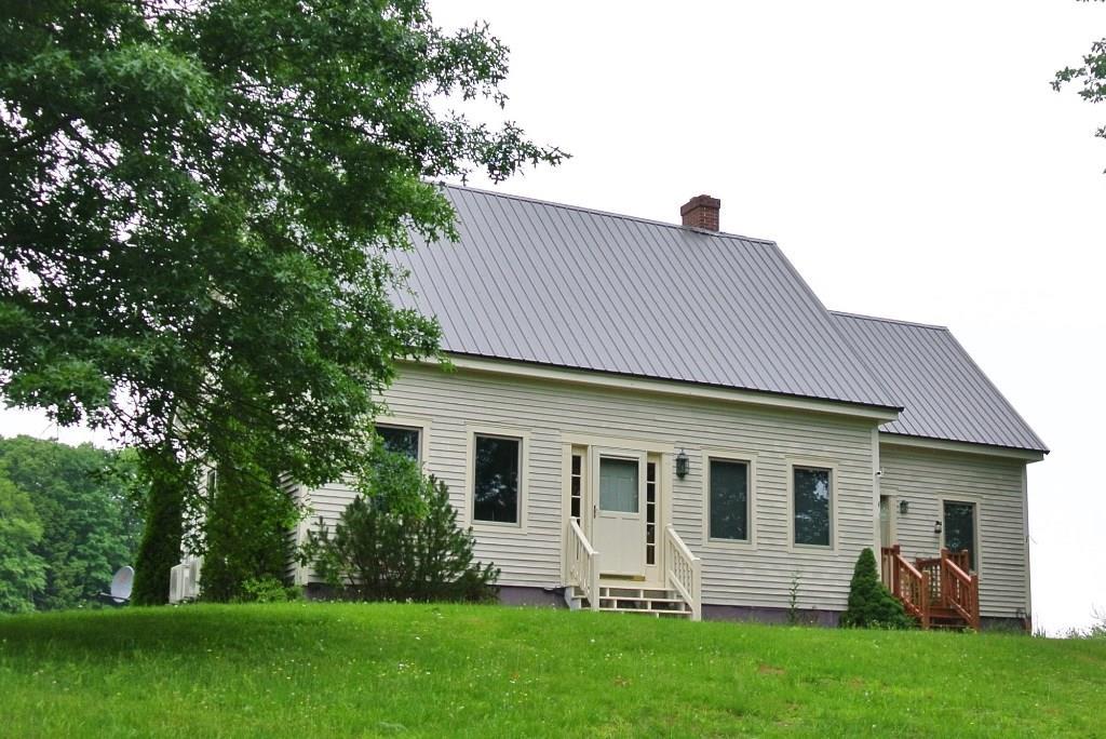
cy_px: 370
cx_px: 553
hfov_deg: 67.4
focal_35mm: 27
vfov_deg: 48.0
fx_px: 830
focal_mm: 10
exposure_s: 1/200
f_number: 4
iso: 100
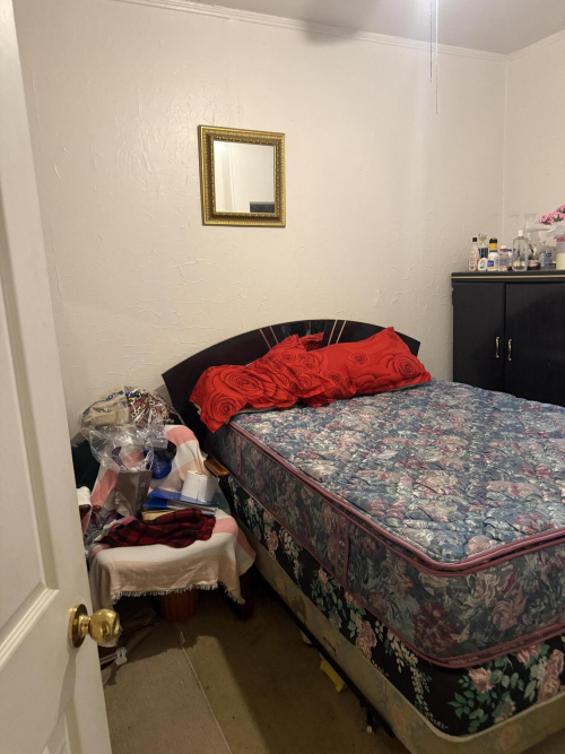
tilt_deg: -11.4
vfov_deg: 71.6
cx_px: 282
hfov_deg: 56.8
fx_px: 522
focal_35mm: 24
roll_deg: +2.4
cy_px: 377
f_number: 1.78
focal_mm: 6.76
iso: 800
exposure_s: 1/40
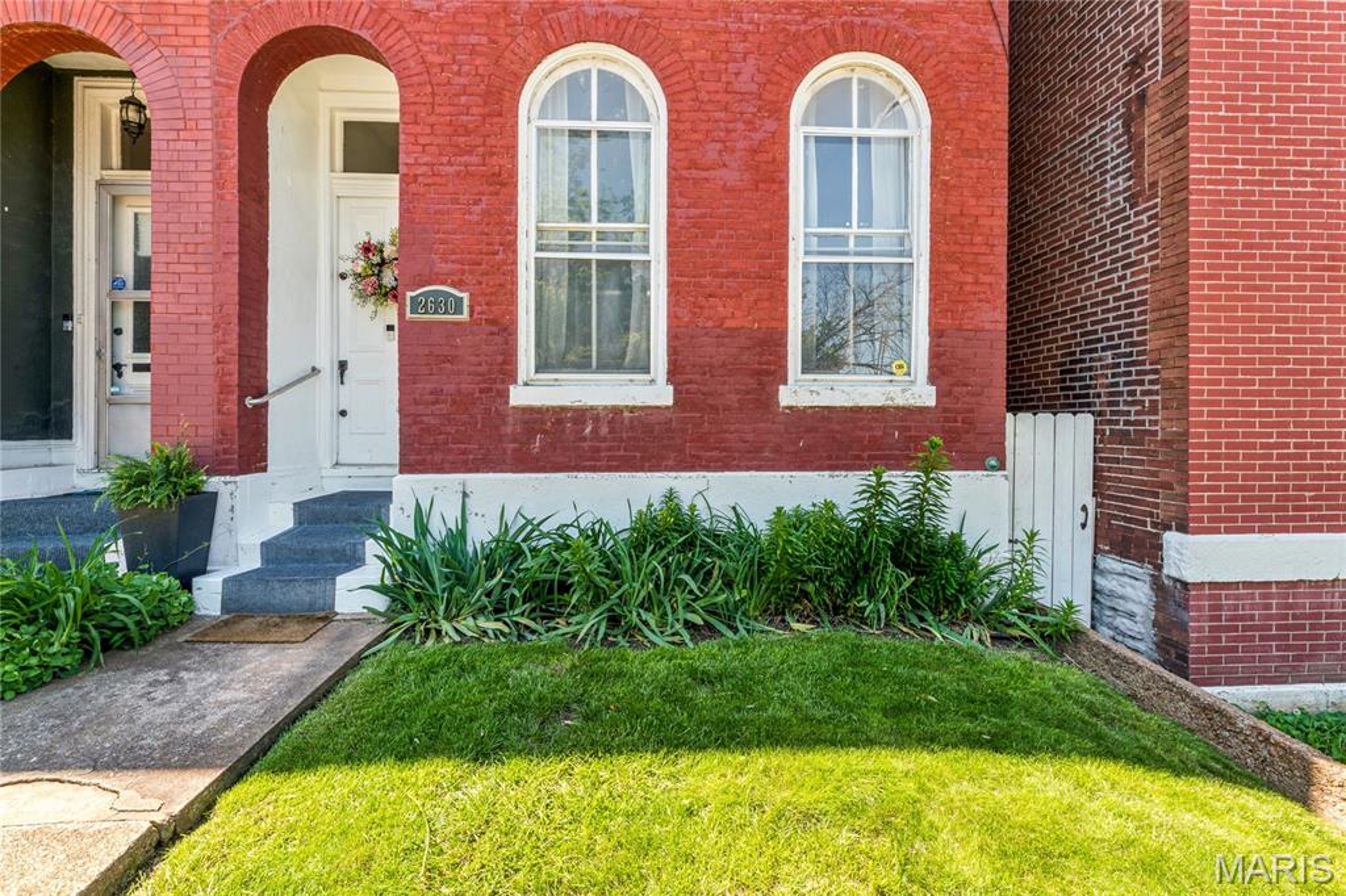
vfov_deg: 72.0
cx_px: 673
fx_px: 617
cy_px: 448
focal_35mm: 16
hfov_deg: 95.0
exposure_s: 1/6
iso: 100
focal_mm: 16.5
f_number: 22
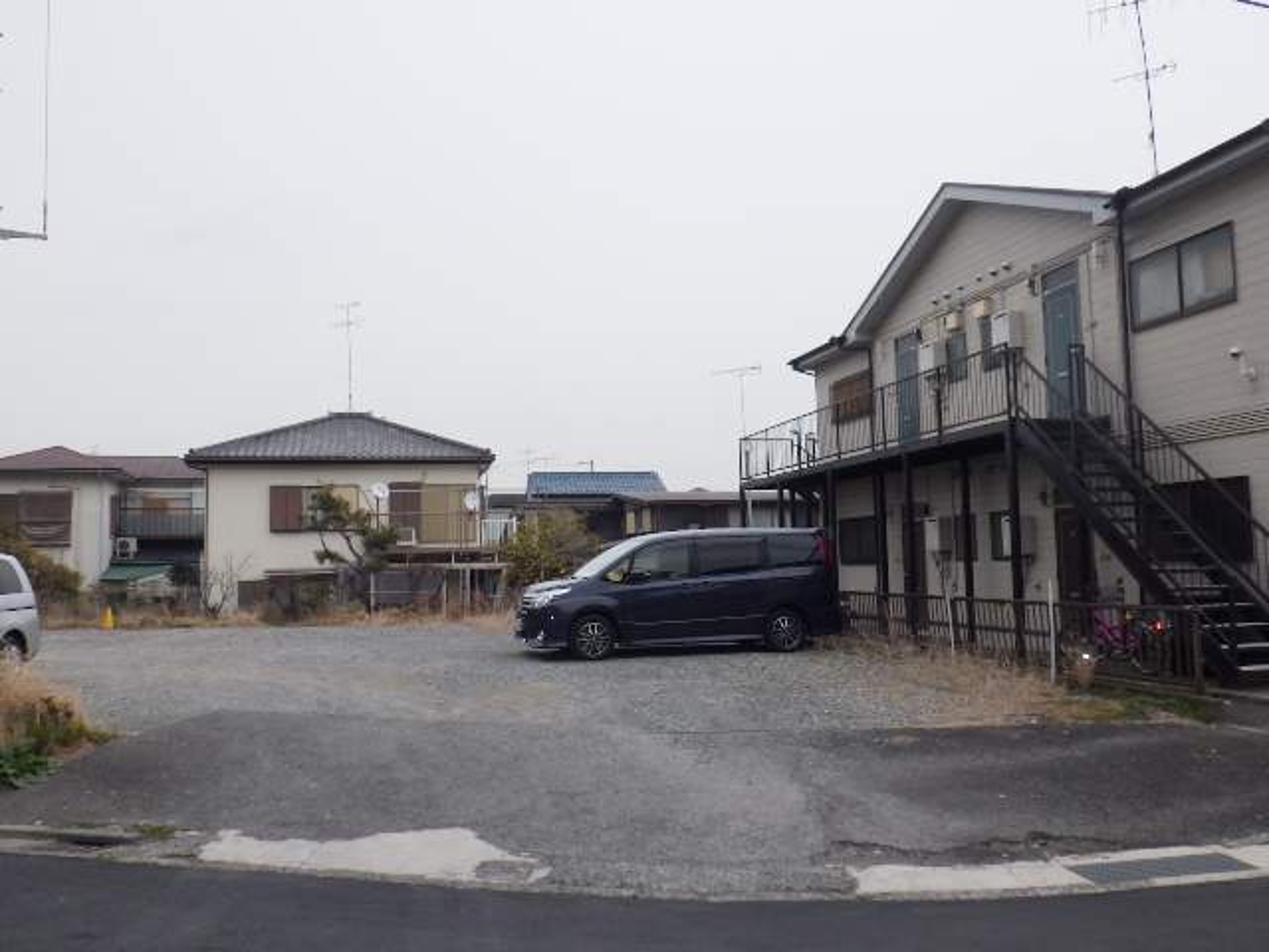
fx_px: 1026
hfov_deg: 63.4
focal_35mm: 28
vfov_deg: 49.7
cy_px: 476
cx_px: 634
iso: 250
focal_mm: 5
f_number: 4.2
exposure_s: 1/1000
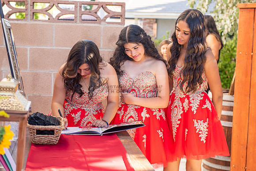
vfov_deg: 19.5
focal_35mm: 70
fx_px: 498
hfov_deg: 28.8
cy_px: 86
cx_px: 128
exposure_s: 1/200
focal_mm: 70
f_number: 5
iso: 400
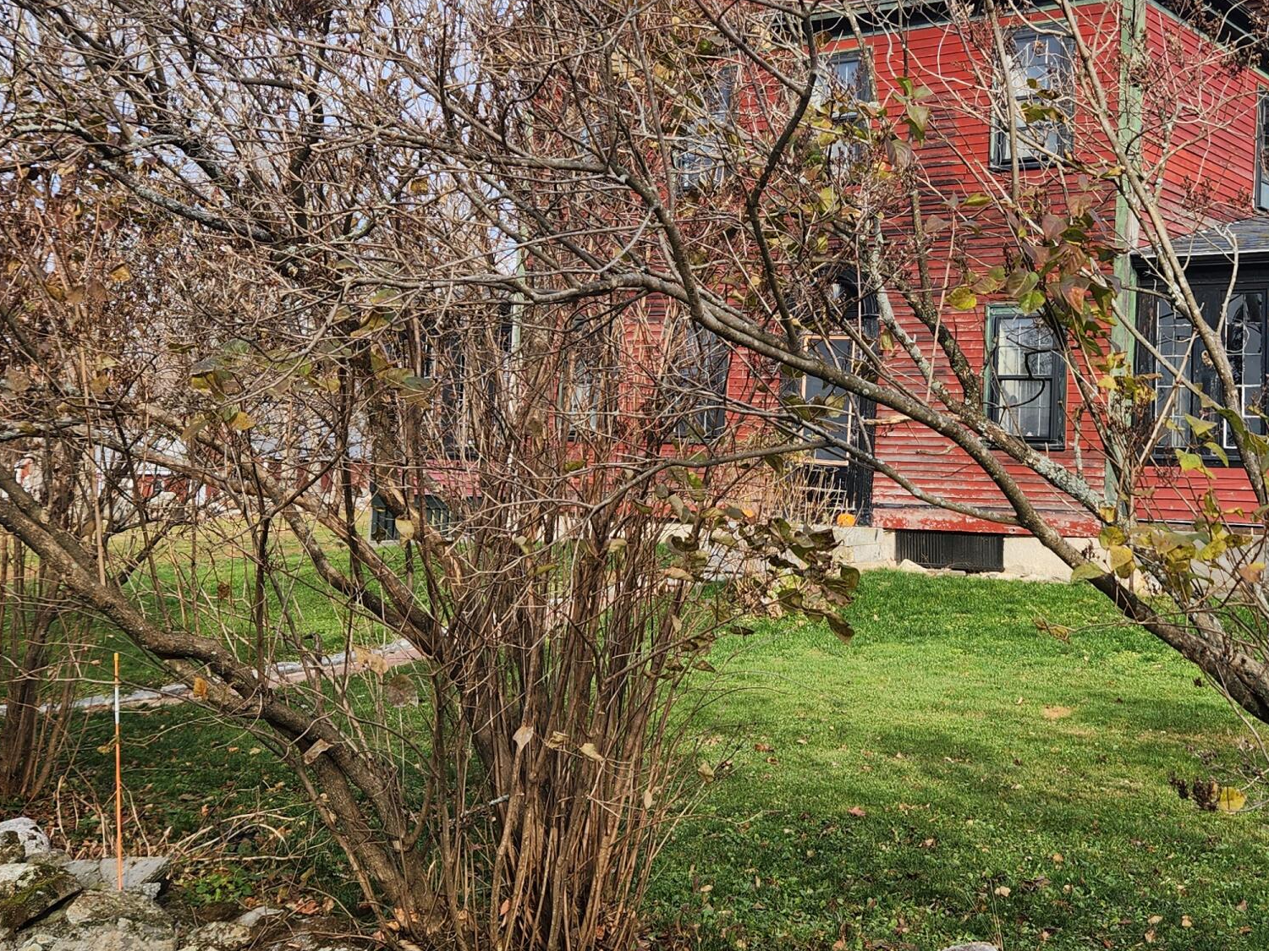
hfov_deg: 40.0
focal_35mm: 46
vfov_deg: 31.5
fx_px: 1686
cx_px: 965
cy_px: 401
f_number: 1.8
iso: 20
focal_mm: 5.4
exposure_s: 1/790
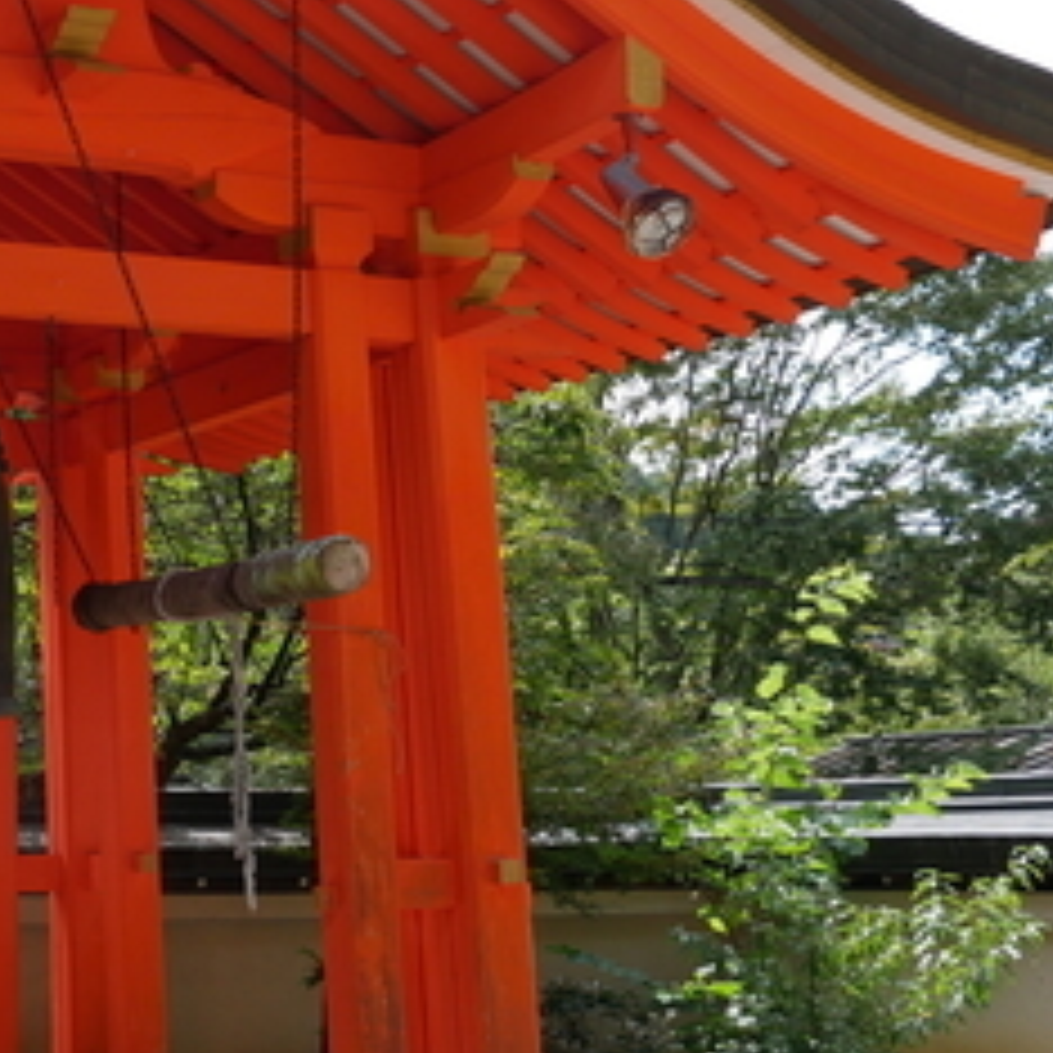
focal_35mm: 68
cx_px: -81
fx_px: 2340
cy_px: 439
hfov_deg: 23.9
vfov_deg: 25.3
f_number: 5.6
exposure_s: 1/250
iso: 200
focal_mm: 15
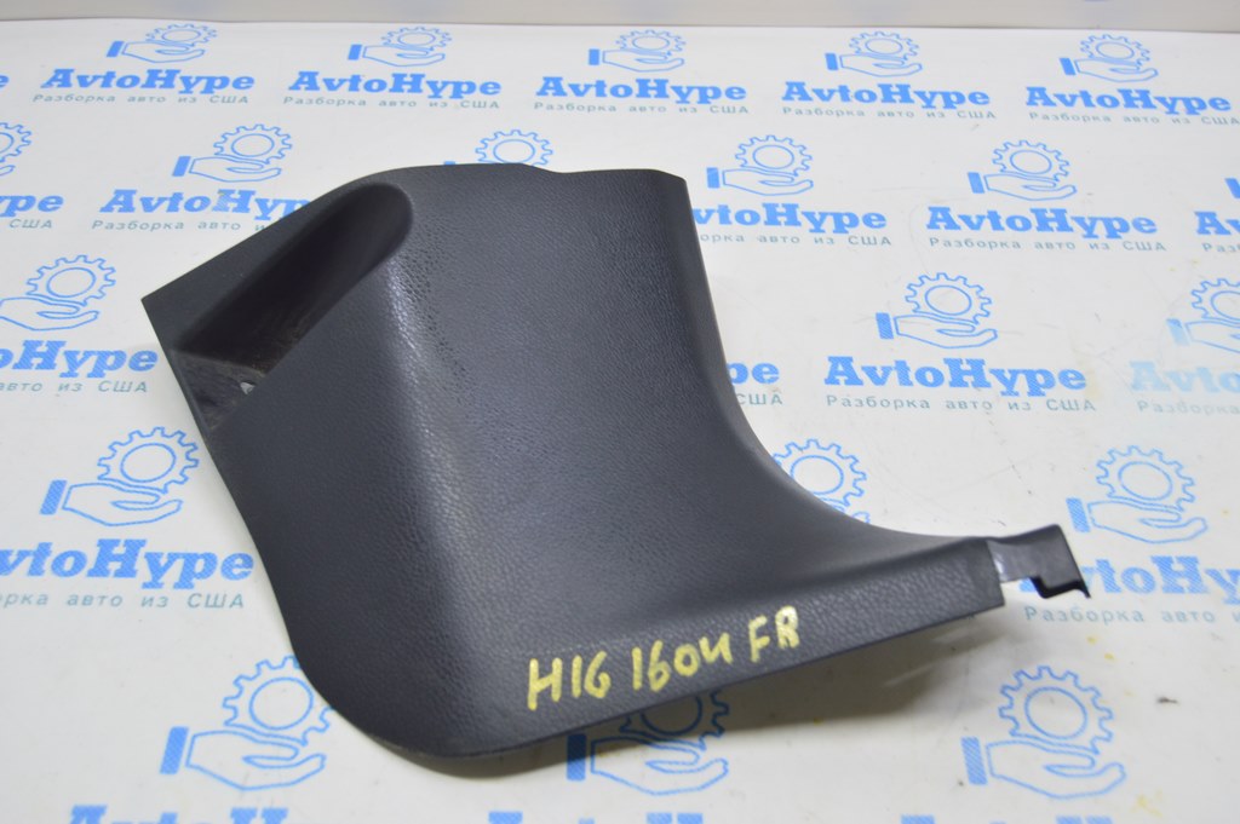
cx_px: 620
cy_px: 412
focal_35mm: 39
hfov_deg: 49.6
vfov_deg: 34.2
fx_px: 1342
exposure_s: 1/20
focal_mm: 26
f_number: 5.6
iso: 400
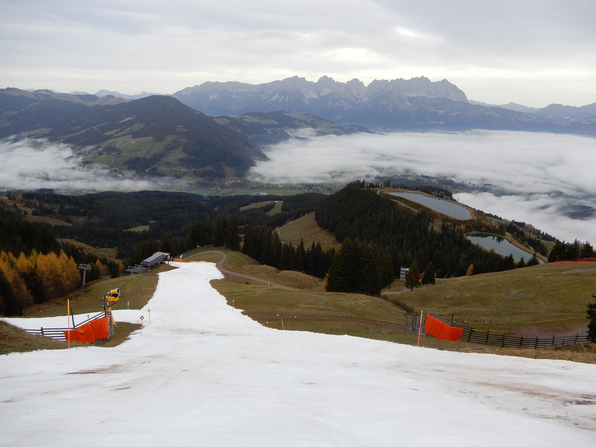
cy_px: 224
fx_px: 413
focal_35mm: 24
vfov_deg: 56.8
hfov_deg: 71.6
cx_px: 298
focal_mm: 4.3
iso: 80
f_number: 3.4
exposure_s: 1/200
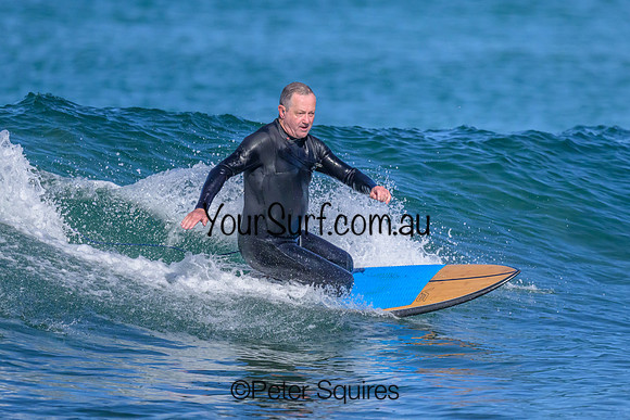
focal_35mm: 970
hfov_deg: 2.1
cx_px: 334
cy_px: 165
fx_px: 16984
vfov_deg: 1.4
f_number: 6.3
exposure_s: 1/2000
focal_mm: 800
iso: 3200
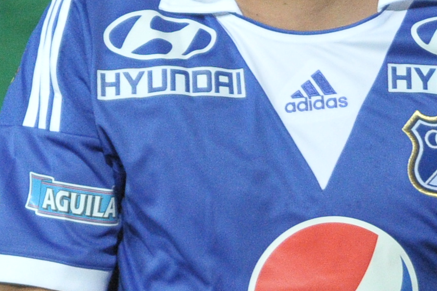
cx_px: 105
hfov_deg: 0.9
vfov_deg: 0.6
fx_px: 27366
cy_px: 130
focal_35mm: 2257
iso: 1250
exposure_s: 1/800
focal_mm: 300
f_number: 3.2
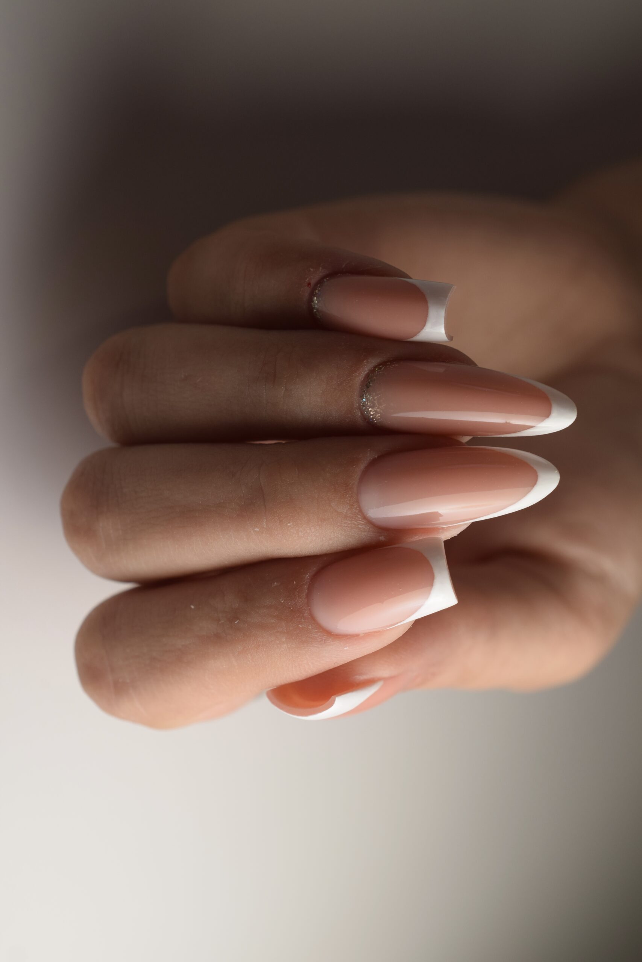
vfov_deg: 33.4
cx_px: 321
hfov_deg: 22.6
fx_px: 1605
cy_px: 481
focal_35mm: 60
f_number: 8
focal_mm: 40
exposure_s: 1/250
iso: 280
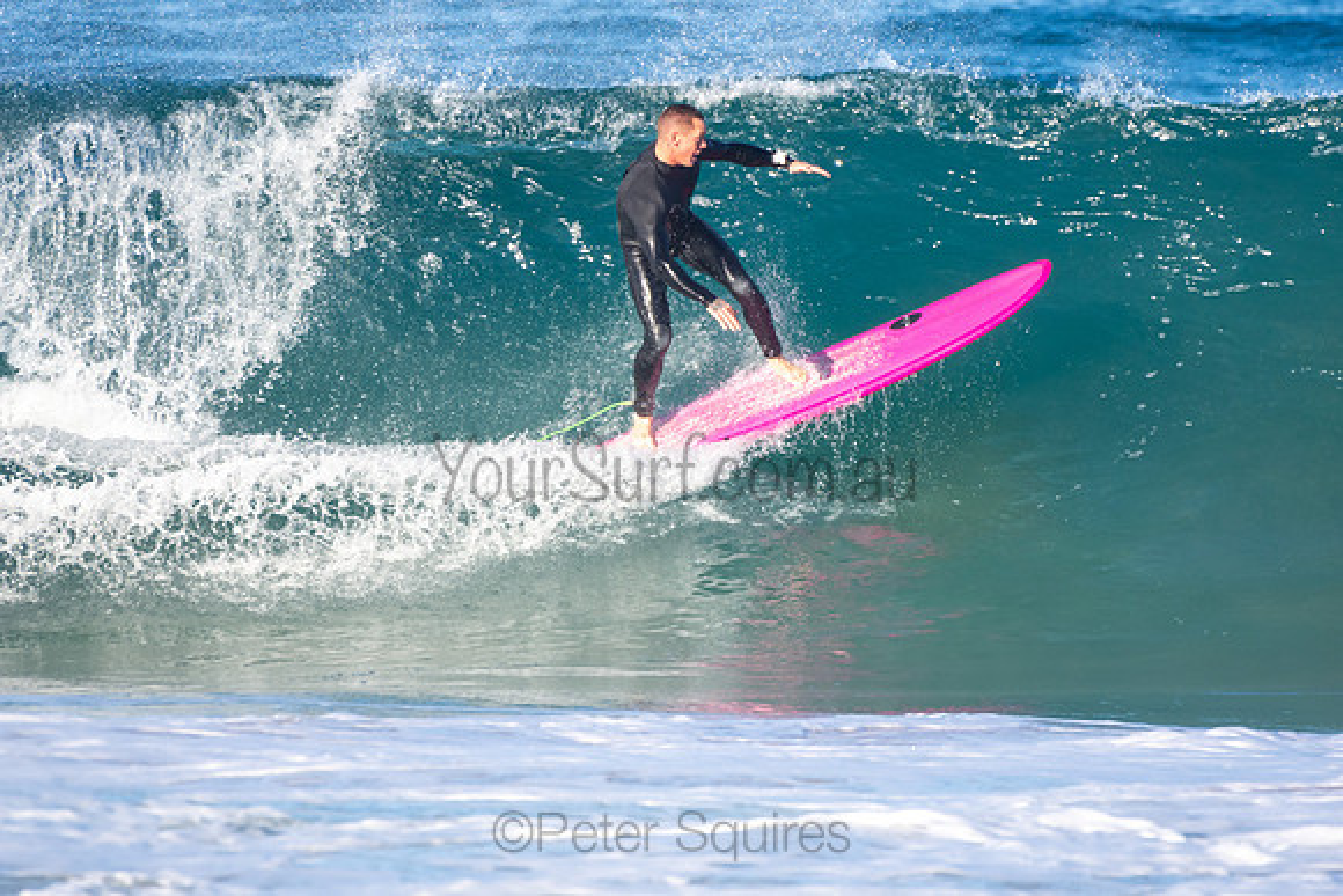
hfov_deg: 2.7
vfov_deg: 1.8
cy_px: 448
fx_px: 27984
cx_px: 672
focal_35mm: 750
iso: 360
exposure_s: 1/1250
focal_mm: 500
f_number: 5.6
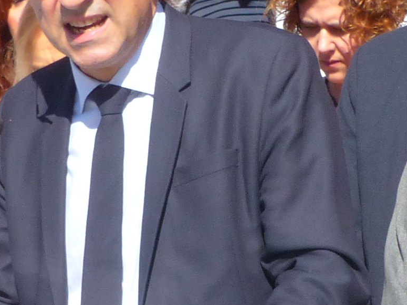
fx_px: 3033
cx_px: 199
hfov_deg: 7.7
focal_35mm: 258
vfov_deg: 5.8
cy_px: 247
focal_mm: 9.1
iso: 100
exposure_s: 1/640
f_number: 4
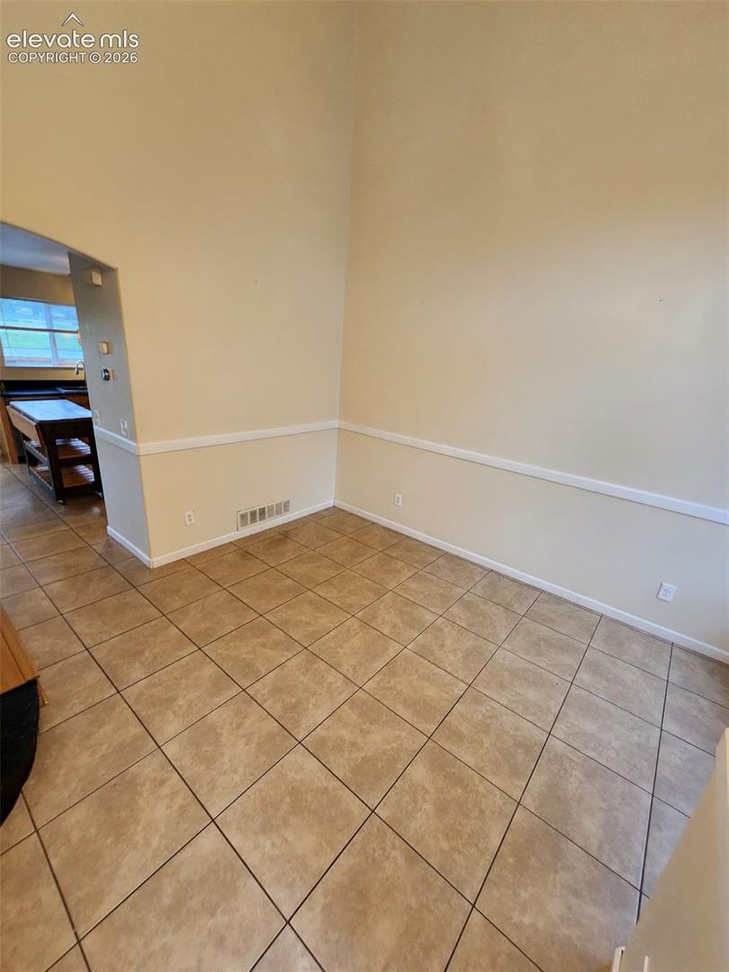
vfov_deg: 106.2
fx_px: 365
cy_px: 486
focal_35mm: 13
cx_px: 364
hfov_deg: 89.9
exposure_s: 1/40
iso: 320
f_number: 2.2
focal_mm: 2.2
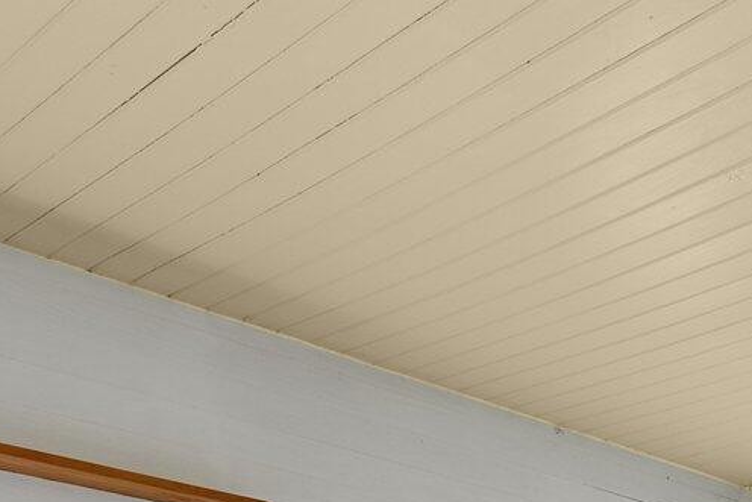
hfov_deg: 29.8
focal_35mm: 66
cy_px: 877
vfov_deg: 17.2
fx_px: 1379
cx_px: 593
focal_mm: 16
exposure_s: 1/13
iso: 200
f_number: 4
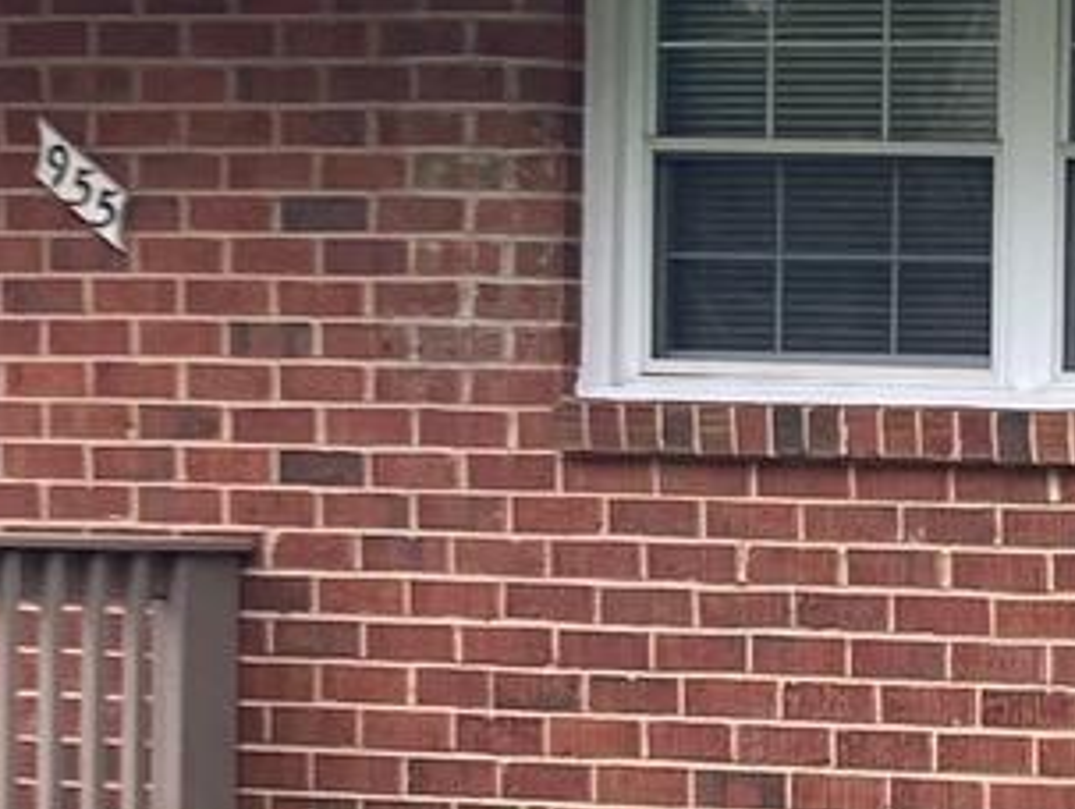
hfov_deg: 9.6
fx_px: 5876
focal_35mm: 189
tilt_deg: -2.3
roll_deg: -1.5
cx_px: 2295
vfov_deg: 7.8
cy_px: 866
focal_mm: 3.99
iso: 20
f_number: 1.8
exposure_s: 1/175
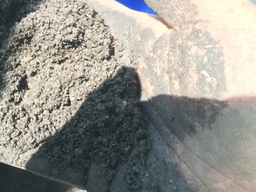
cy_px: 39
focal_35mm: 51
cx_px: 70
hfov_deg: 36.7
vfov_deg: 28.0
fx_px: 377
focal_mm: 4.12
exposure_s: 1/120
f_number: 2.2
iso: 64
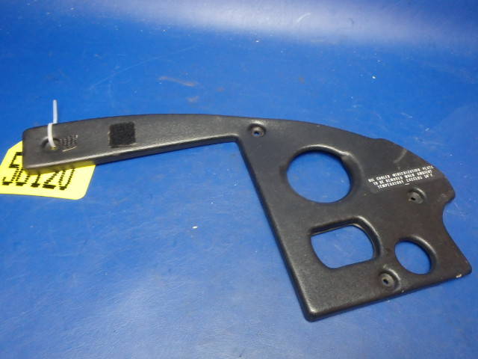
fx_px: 387
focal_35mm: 28
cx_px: 239
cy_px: 180
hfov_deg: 63.4
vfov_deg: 49.7
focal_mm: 5
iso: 640
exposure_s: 1/30
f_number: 3.9
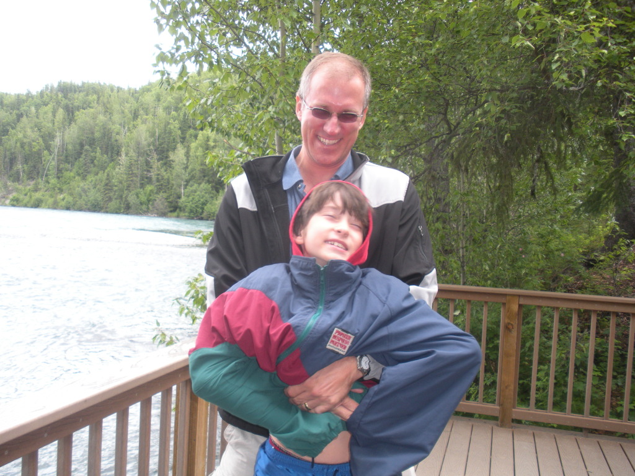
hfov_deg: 51.4
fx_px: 660
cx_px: 318
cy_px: 238
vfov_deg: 39.7
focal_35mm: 36
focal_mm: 6.3
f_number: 3.5
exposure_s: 1/58.8
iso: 90
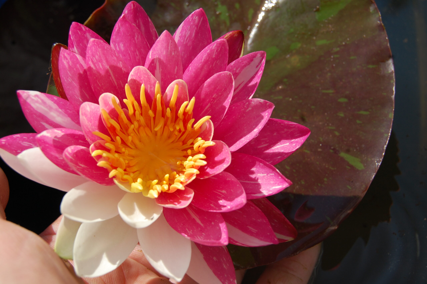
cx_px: 214
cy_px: 142
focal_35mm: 57
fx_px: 675
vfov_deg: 23.7
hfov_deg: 35.1
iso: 200
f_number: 10
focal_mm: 38
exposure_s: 1/400
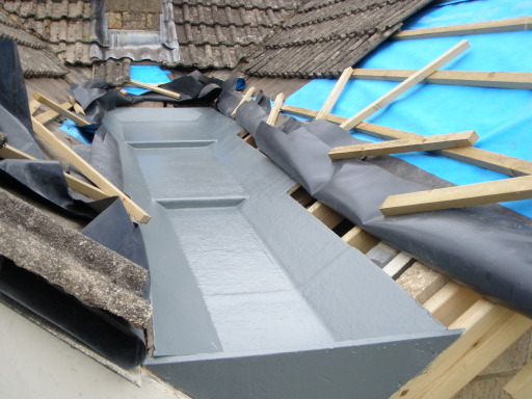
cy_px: 200
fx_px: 584
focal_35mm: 38
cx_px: 266
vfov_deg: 37.7
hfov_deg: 49.0
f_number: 6.6
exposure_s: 1/400
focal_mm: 6.7
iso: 200
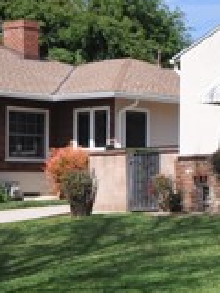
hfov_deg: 11.1
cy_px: 144
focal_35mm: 115
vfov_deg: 17.1
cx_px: 508
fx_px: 975
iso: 200
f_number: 5.6
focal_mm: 20
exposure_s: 1/640
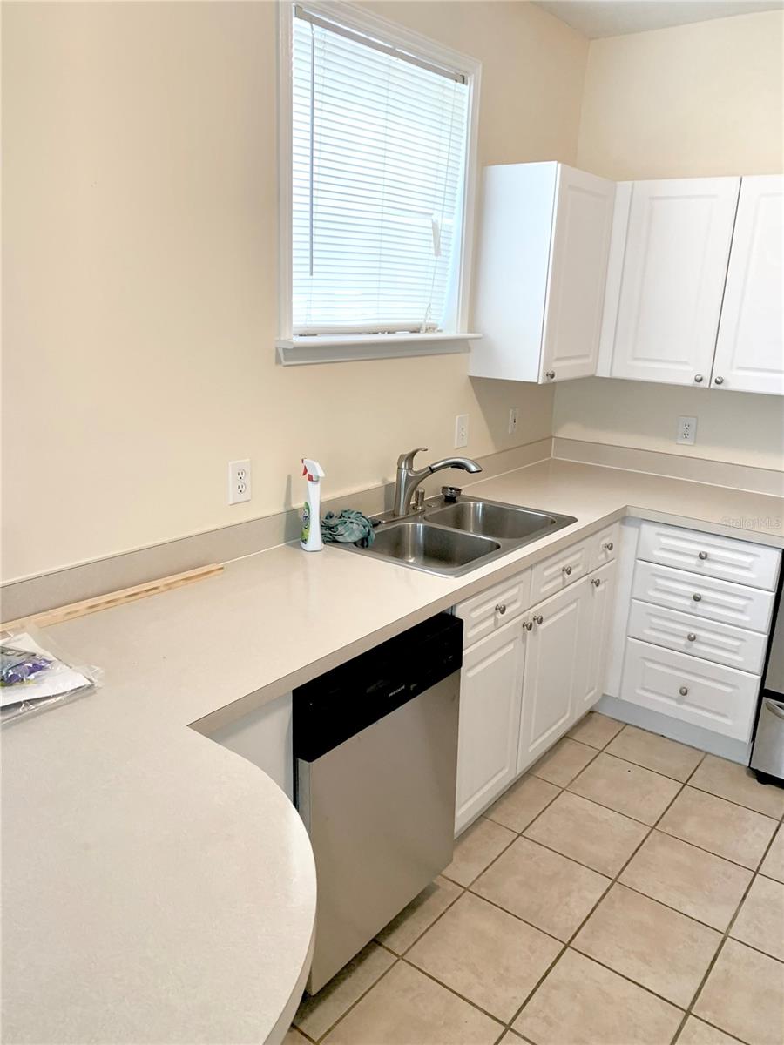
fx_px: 785
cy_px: 522
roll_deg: -3.4
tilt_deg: -14.1
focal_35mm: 26
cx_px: 392
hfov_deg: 53.1
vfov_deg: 67.3
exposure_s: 1/60
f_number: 1.8
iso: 125
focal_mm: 4.25
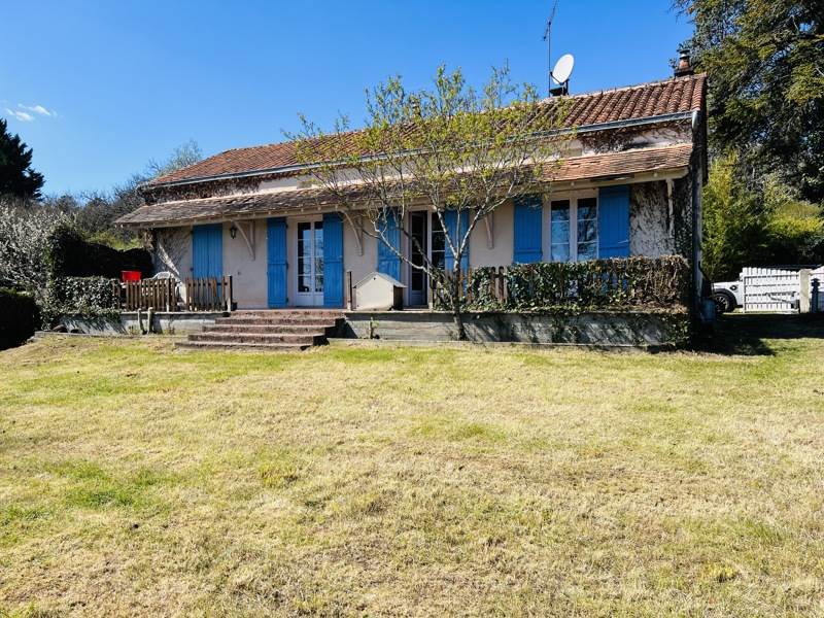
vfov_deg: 53.1
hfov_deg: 67.3
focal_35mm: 26
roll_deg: +0.2
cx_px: 412
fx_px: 619
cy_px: 309
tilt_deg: +0.8
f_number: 1.5
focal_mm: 5.7
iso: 50
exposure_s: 1/3571
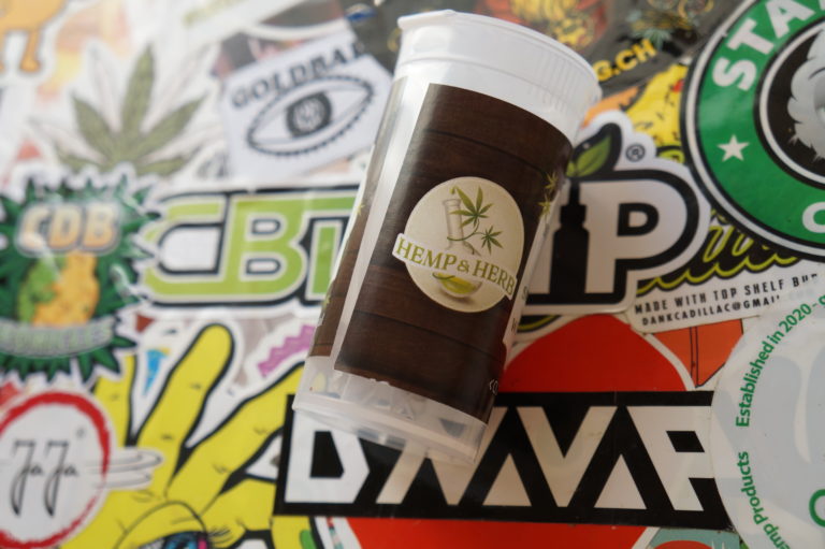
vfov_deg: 23.7
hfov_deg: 35.1
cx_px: 412
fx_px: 1305
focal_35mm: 57
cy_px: 274
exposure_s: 1/160
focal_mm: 38
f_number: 5
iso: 400
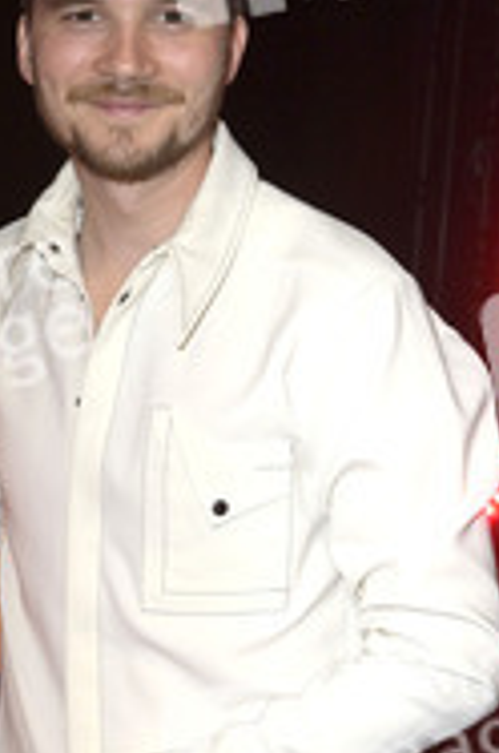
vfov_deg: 26.1
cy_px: 536
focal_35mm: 77
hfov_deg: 17.3
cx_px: 0
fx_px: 1607
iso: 1000
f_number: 5.6
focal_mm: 36
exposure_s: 1/50
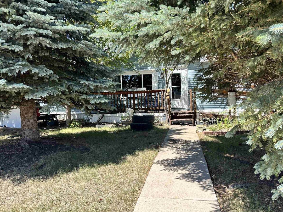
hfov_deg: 67.3
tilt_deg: -0.9
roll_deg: +1.4
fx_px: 213
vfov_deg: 53.0
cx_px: 148
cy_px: 100
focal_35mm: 26
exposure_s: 1/1072
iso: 80
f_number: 1.78
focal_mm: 6.86
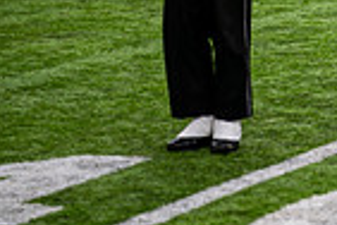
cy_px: -157
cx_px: 686
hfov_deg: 6.9
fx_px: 2686
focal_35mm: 287
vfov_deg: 4.7
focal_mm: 70
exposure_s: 1/500
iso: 100
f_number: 2.8
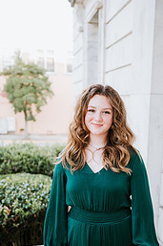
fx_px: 286
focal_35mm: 42
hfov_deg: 31.7
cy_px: 167
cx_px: 103
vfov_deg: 45.6
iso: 100
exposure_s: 1/160
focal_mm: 24
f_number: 2
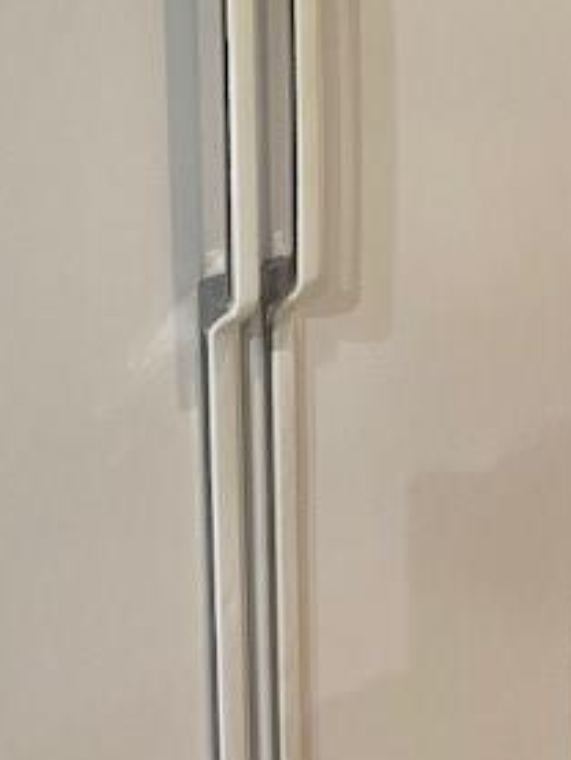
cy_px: 121
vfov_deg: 31.1
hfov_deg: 24.4
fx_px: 1319
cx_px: 233
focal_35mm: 60
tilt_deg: -10.5
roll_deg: +0.3
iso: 200
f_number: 1.8
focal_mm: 4.25
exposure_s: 1/60
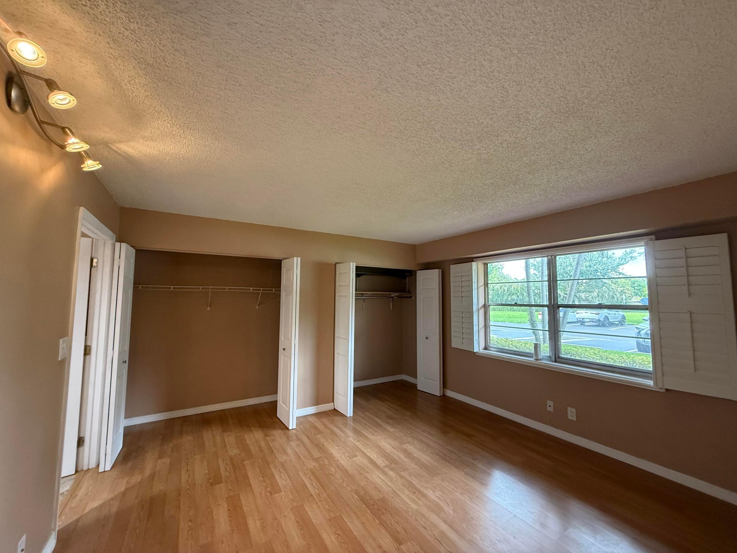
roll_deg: -0.6
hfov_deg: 102.1
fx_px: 298
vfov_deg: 85.7
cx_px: 368
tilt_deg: +4.3
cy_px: 276
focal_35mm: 14
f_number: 2.2
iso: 500
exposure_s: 1/120
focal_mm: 2.22
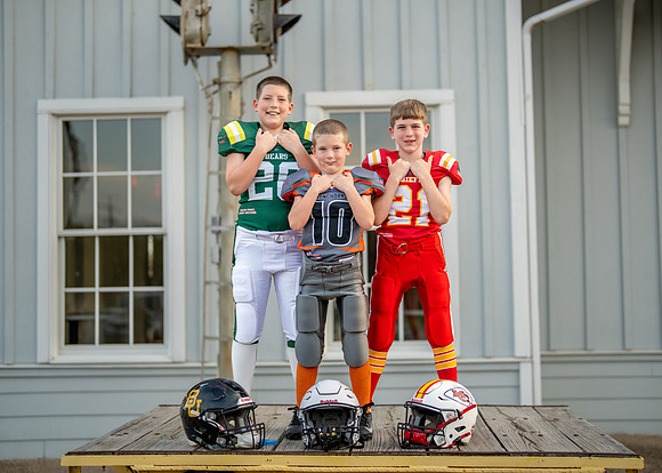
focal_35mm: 55
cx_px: 340
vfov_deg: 25.8
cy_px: 235
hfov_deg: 35.6
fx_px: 1031
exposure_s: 1/1250
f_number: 1.2
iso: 200
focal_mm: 50
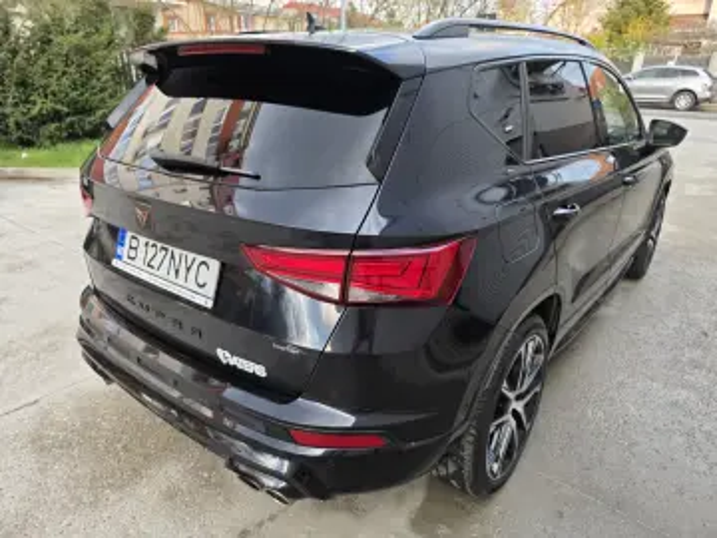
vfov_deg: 58.9
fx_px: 476
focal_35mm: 23
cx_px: 358
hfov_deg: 73.9
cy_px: 269
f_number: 1.7
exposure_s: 1/180
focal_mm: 6.3
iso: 125
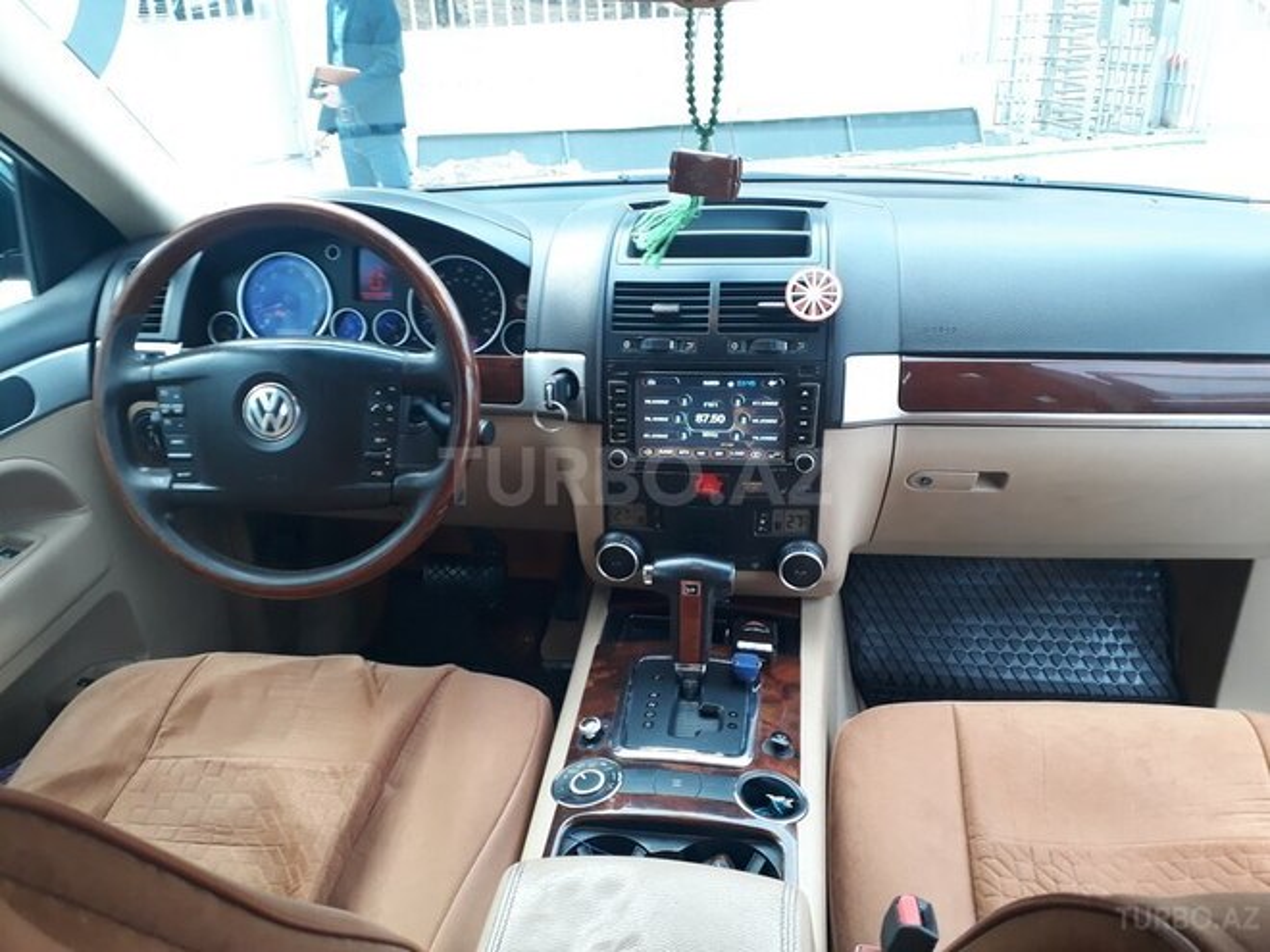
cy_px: 476
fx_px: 991
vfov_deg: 51.4
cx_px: 635
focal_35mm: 27
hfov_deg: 65.3
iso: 80
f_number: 1.9
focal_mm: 3.6
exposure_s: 1/33
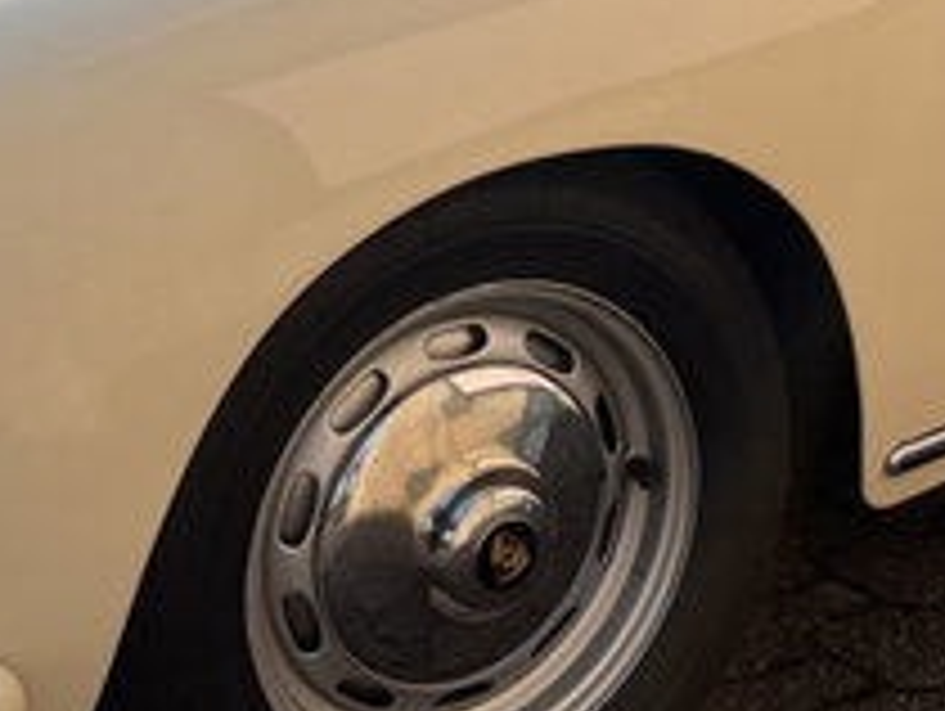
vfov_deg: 15.0
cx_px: 490
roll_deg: -0.4
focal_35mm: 95
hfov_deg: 20.6
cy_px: -180
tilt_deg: -10.3
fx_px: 2596
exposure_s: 1/1536
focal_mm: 5.1
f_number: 1.6
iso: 50
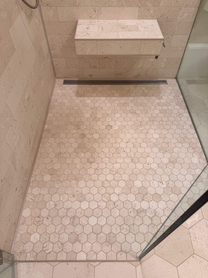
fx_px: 192
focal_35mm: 24
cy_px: 139
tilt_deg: -52.1
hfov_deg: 56.8
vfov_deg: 71.6
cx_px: 104
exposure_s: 1/120
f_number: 1.78
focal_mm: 6.76
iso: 125
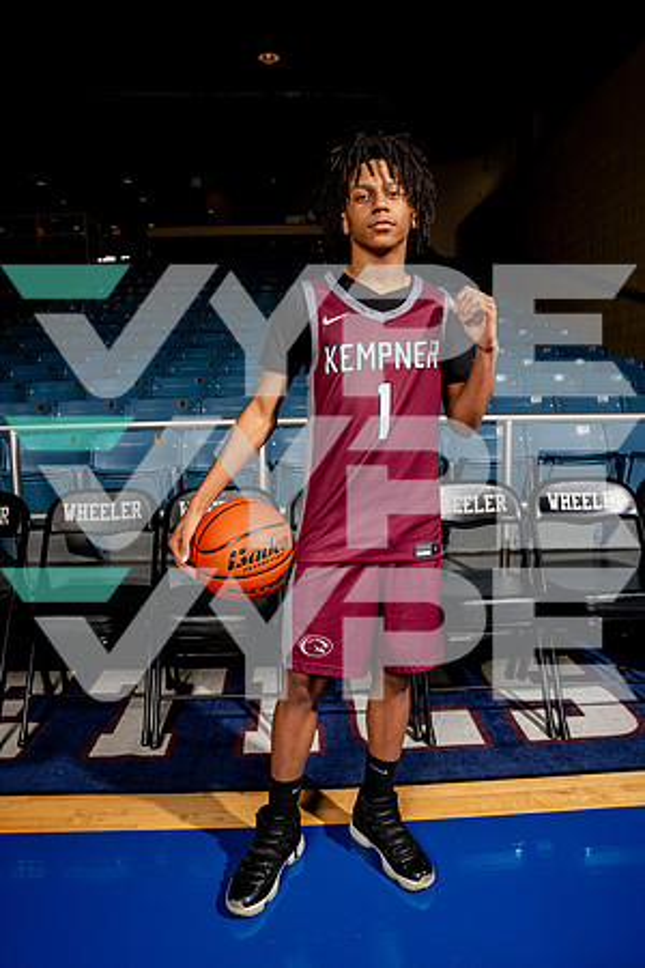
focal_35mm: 24
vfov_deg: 73.7
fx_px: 645
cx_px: 322
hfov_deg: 53.1
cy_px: 484
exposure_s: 1/125
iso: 250
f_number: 7.1
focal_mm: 24
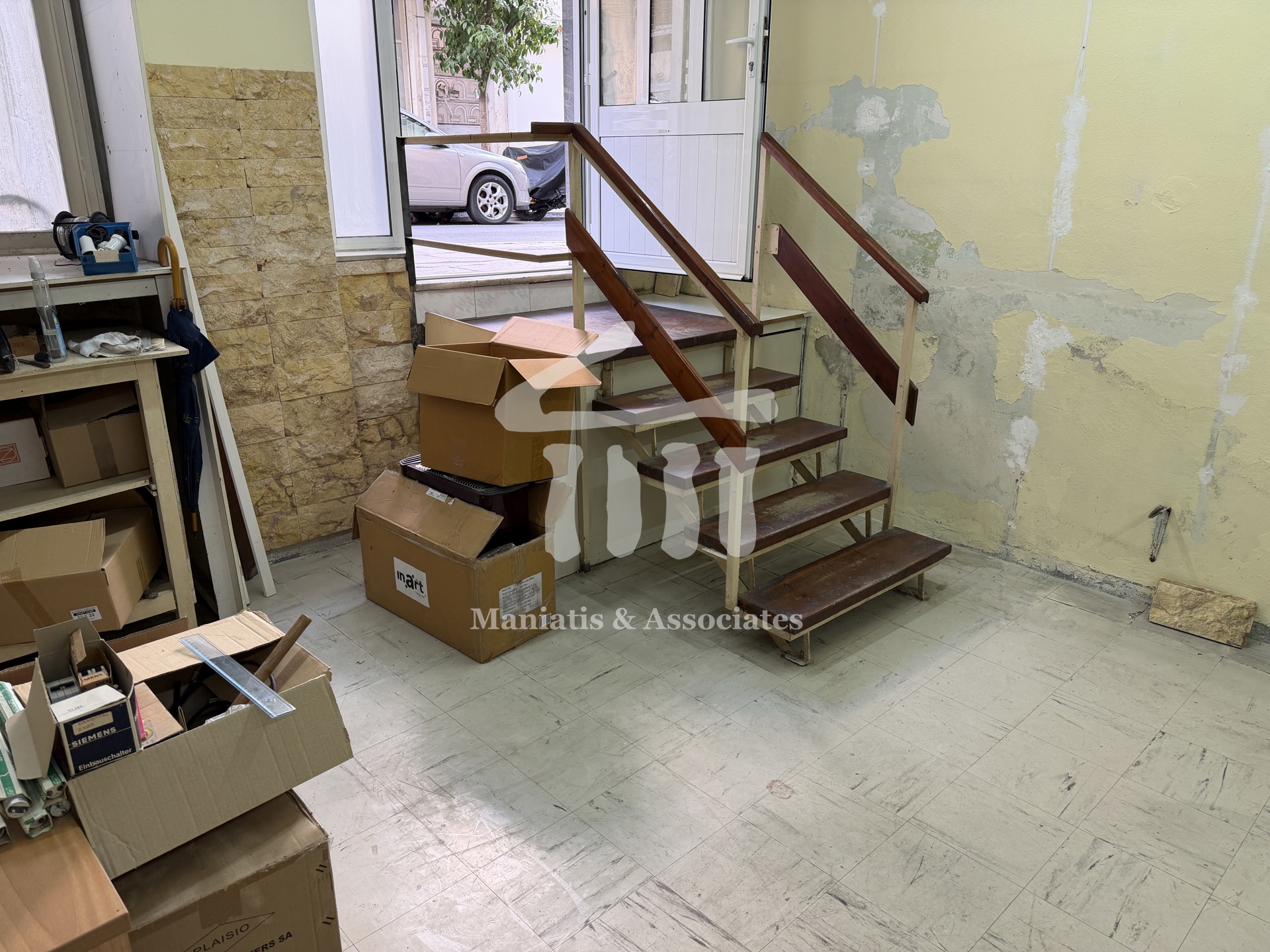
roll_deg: +0.2
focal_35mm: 24
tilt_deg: -19.8
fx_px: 881
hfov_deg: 71.6
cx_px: 635
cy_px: 476
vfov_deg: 56.8
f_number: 1.78
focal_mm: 6.76
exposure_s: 1/100
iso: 125
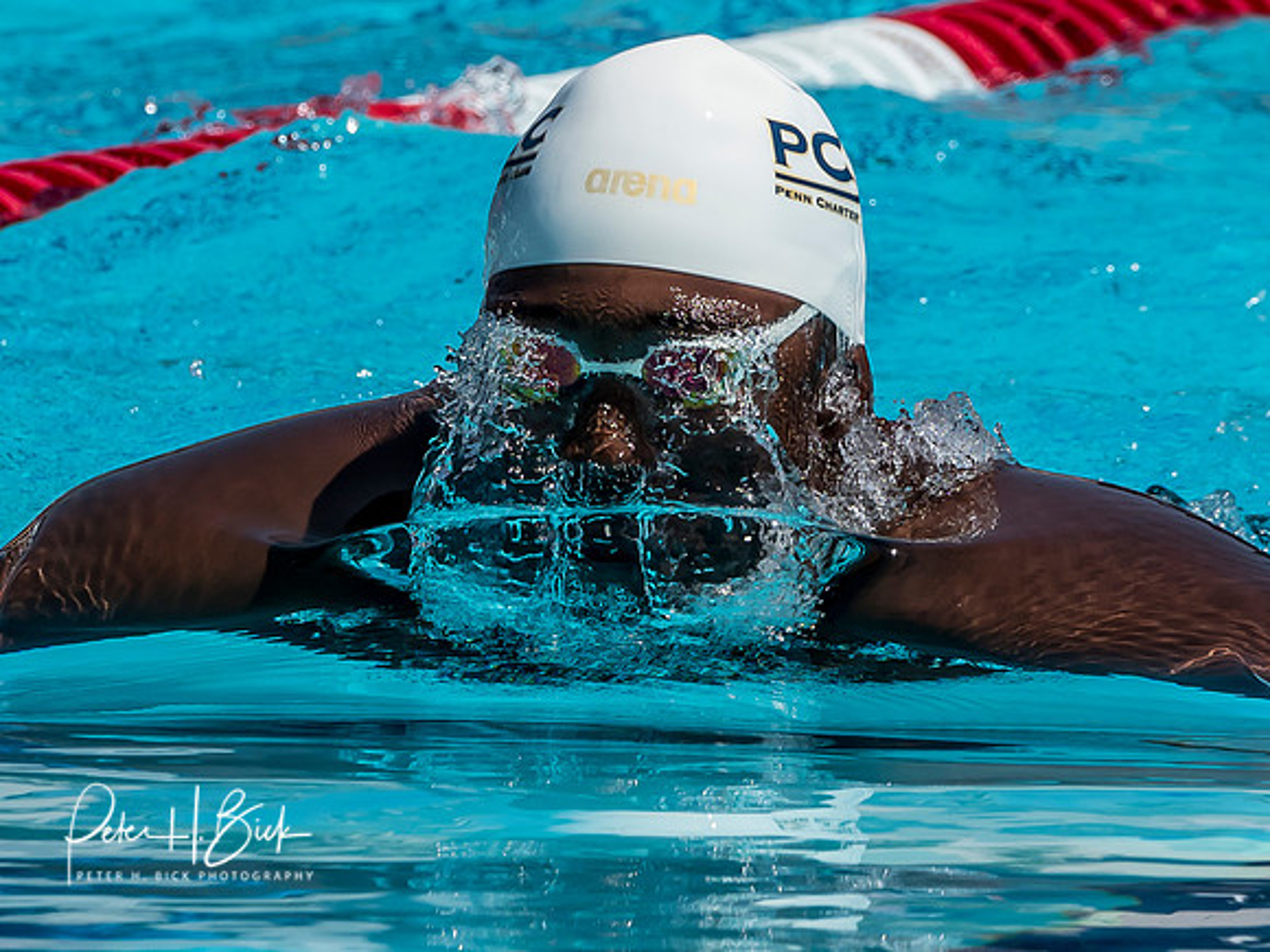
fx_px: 34571
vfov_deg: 1.6
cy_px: 490
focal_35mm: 942
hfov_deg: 2.1
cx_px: 603
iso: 250
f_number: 7.1
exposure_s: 1/1250
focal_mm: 200
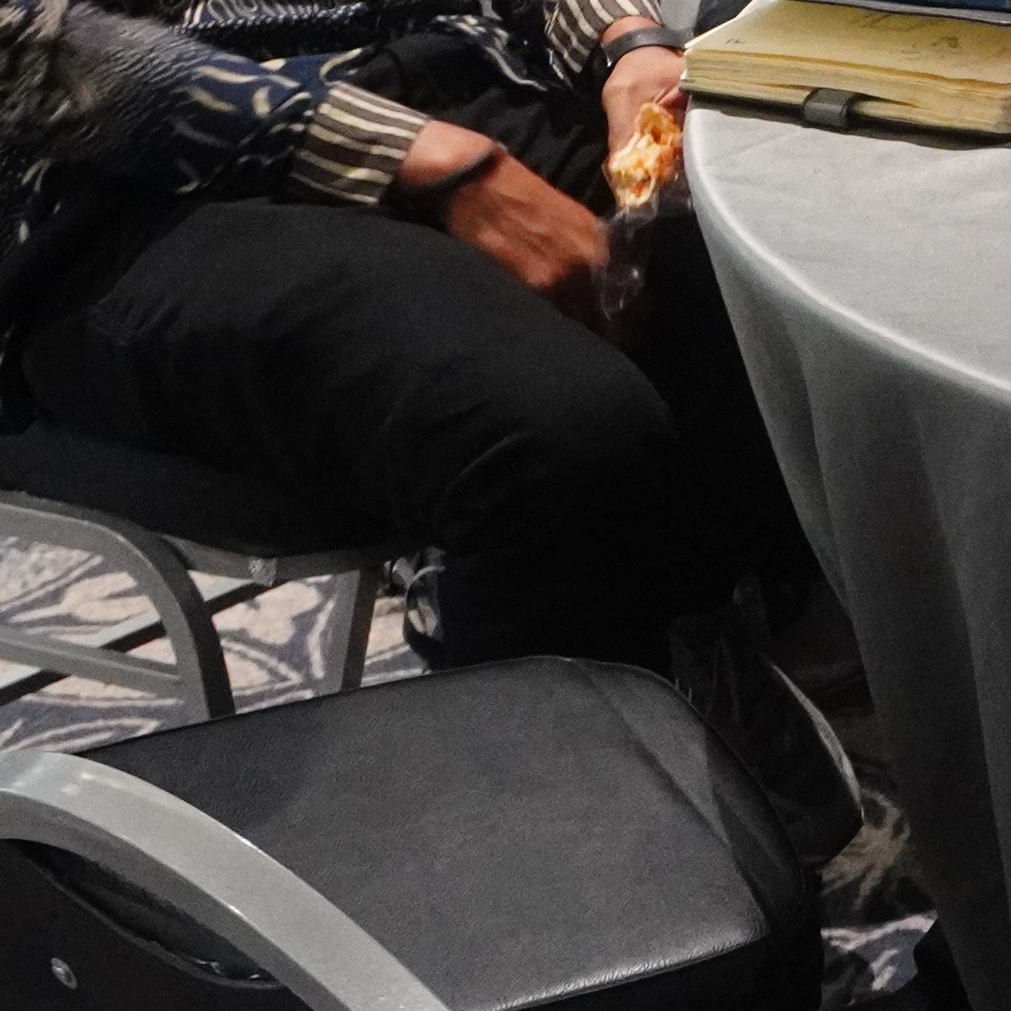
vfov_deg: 13.1
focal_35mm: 131
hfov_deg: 12.0
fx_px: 4331
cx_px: 1979
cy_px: -90
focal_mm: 21
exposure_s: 1/40
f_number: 5.6
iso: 4000
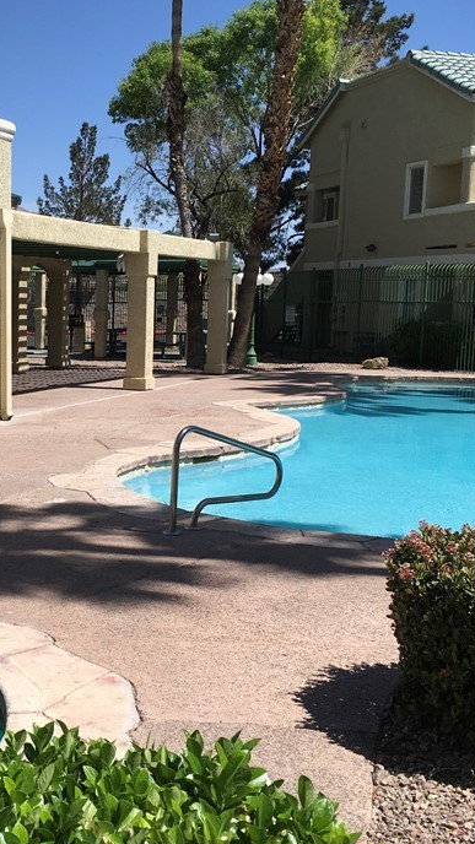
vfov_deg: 43.7
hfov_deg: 24.9
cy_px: 442
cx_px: 75
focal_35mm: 47
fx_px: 1052
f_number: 2.2
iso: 25
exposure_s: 1/2404
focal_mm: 4.15
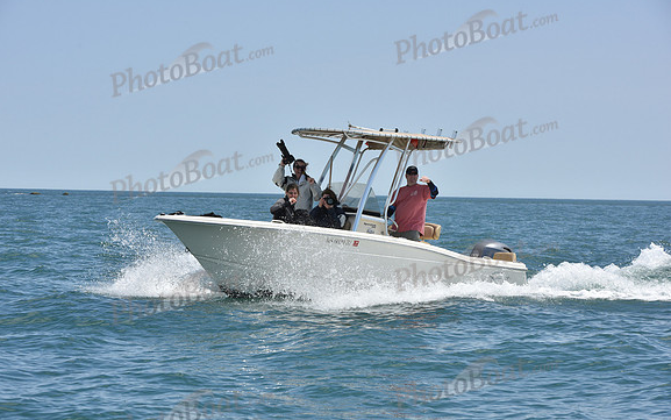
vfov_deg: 10.7
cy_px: 218
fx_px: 2250
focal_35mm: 123
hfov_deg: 17.0
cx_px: 335
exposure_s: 1/1250
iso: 400
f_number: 9
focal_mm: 120
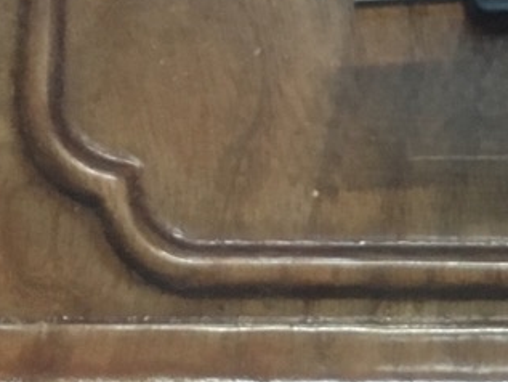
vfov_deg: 11.8
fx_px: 1806
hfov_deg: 15.7
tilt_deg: -80.4
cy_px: -63
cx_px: 534
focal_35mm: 123
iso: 250
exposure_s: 1/17
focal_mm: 4.15
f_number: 2.2
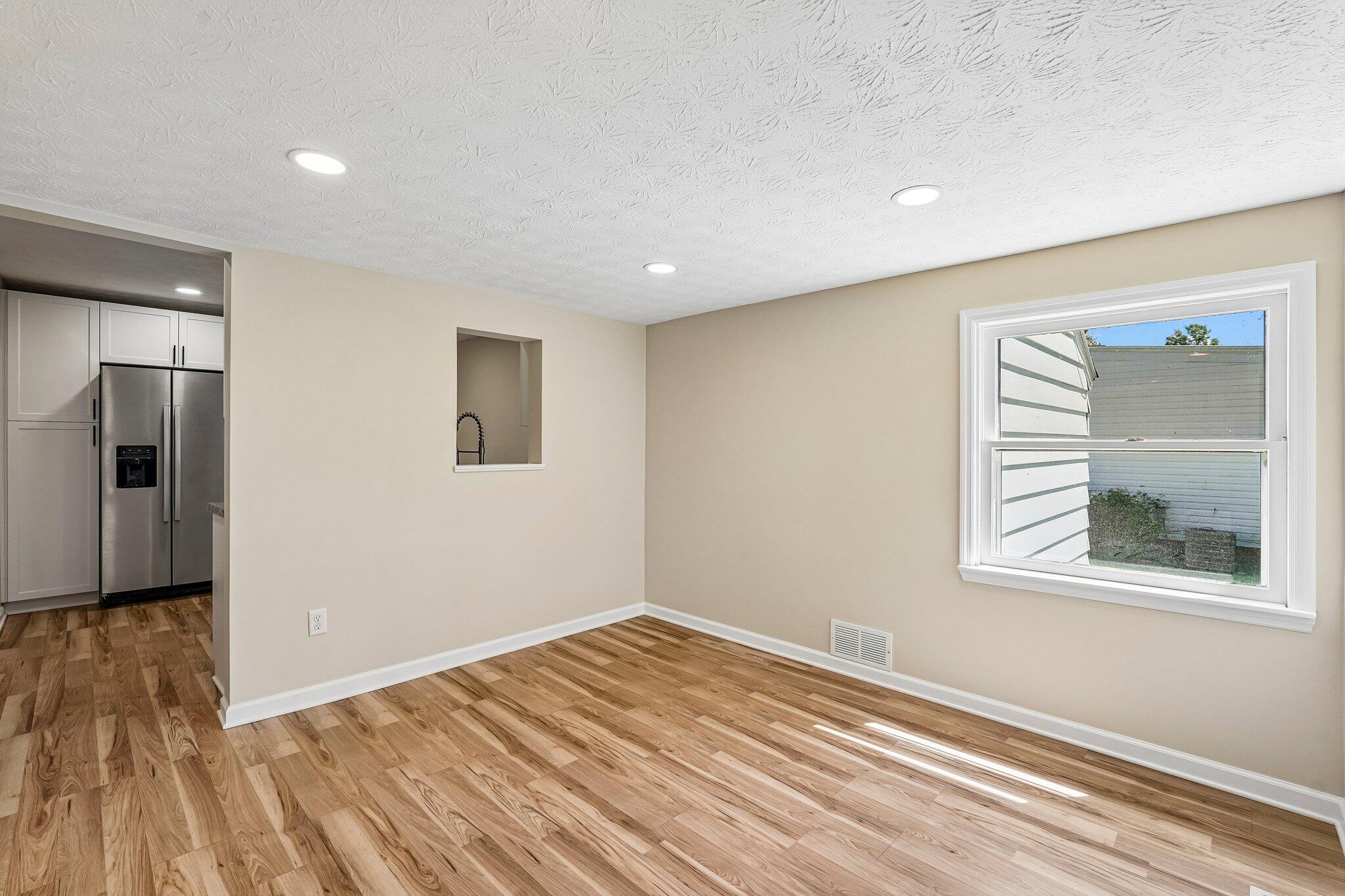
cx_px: 672
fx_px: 616
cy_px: 448
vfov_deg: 72.0
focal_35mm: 16
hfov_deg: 95.0
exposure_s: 1/30
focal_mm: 16.5
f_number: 8
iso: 100
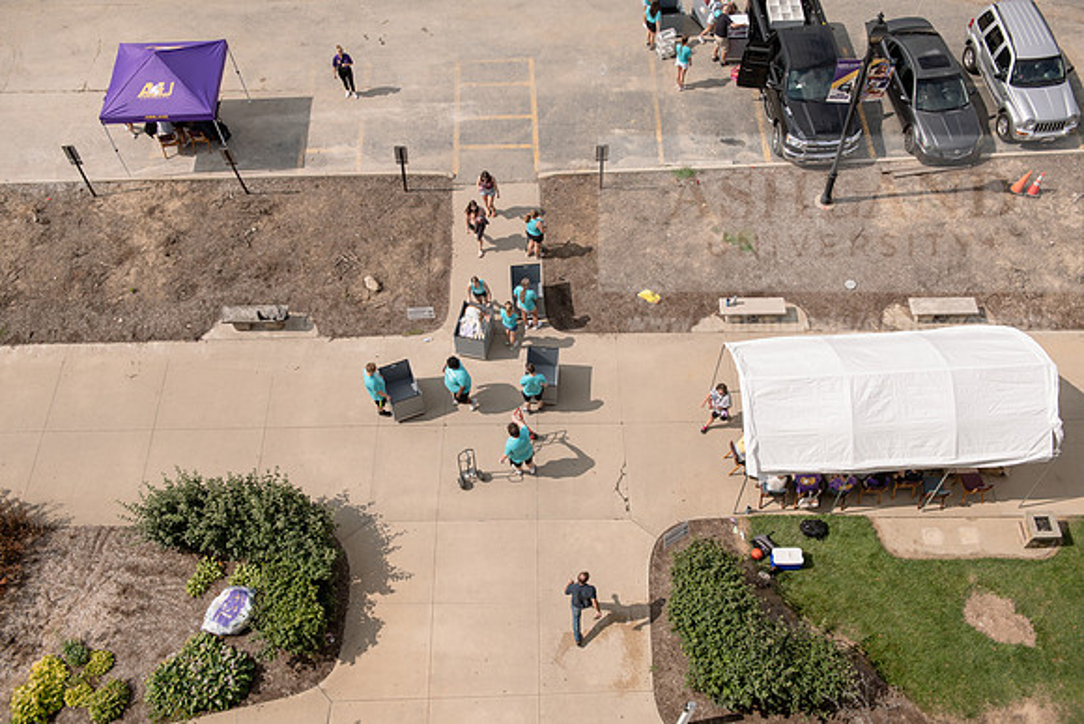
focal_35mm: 34
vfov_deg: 38.9
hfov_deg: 55.8
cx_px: 542
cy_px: 362
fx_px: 1024
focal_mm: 34
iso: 64
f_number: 5
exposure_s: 1/500
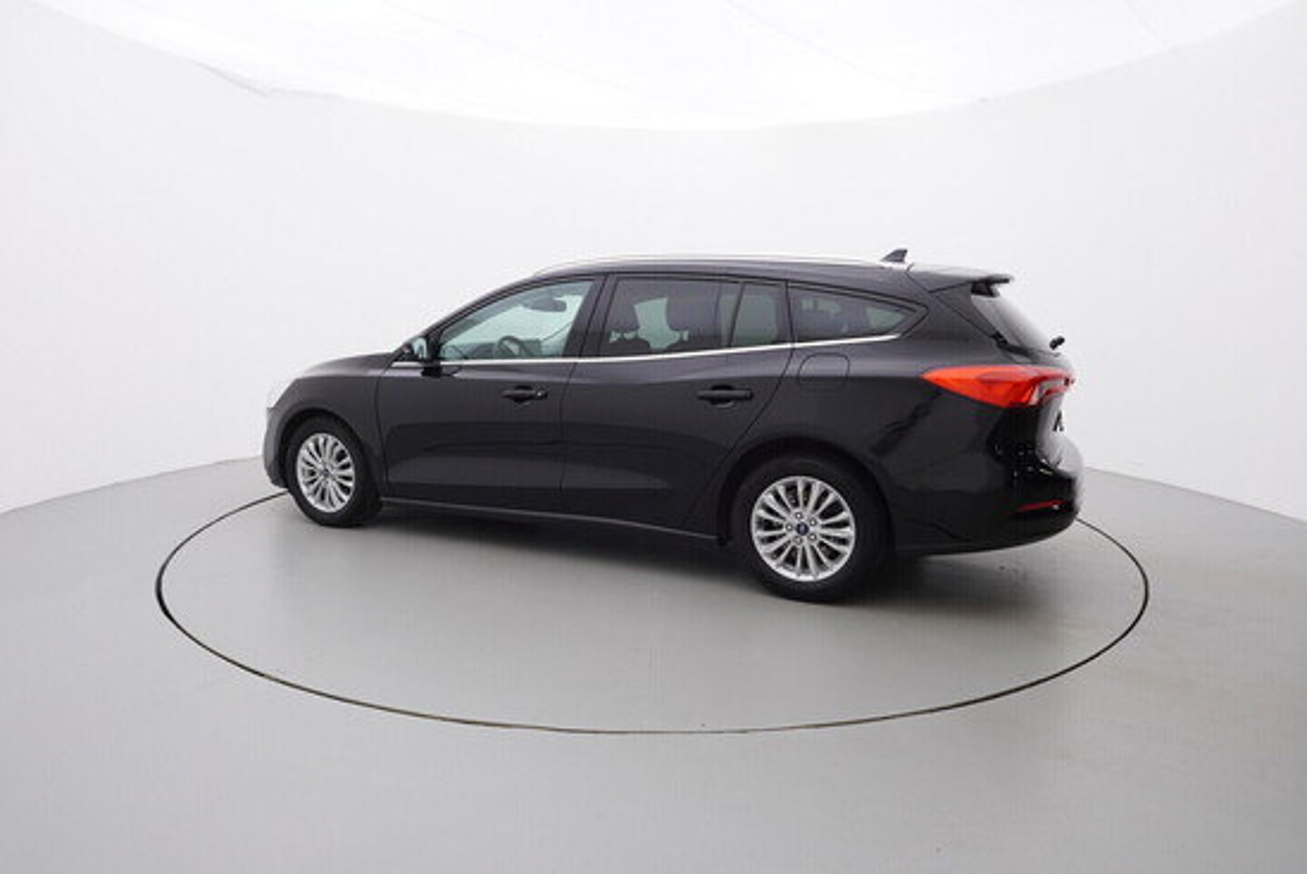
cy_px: 437
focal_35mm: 22
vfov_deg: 56.2
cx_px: 654
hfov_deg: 77.3
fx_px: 817
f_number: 5
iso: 200
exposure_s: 1/80
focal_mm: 15
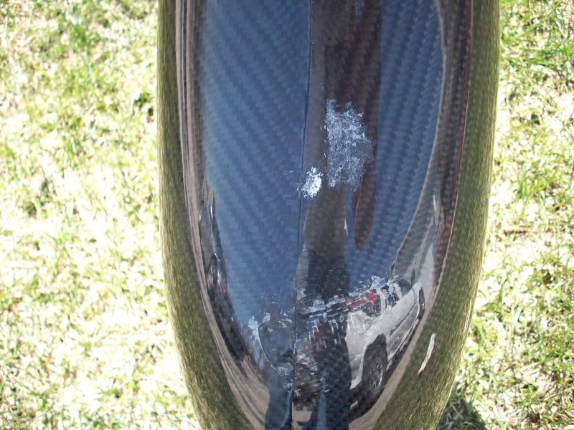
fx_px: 614
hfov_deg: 50.1
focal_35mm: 37
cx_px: 287
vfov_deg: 38.7
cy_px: 215
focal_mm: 6.2
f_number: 2.8
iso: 80
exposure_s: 1/203
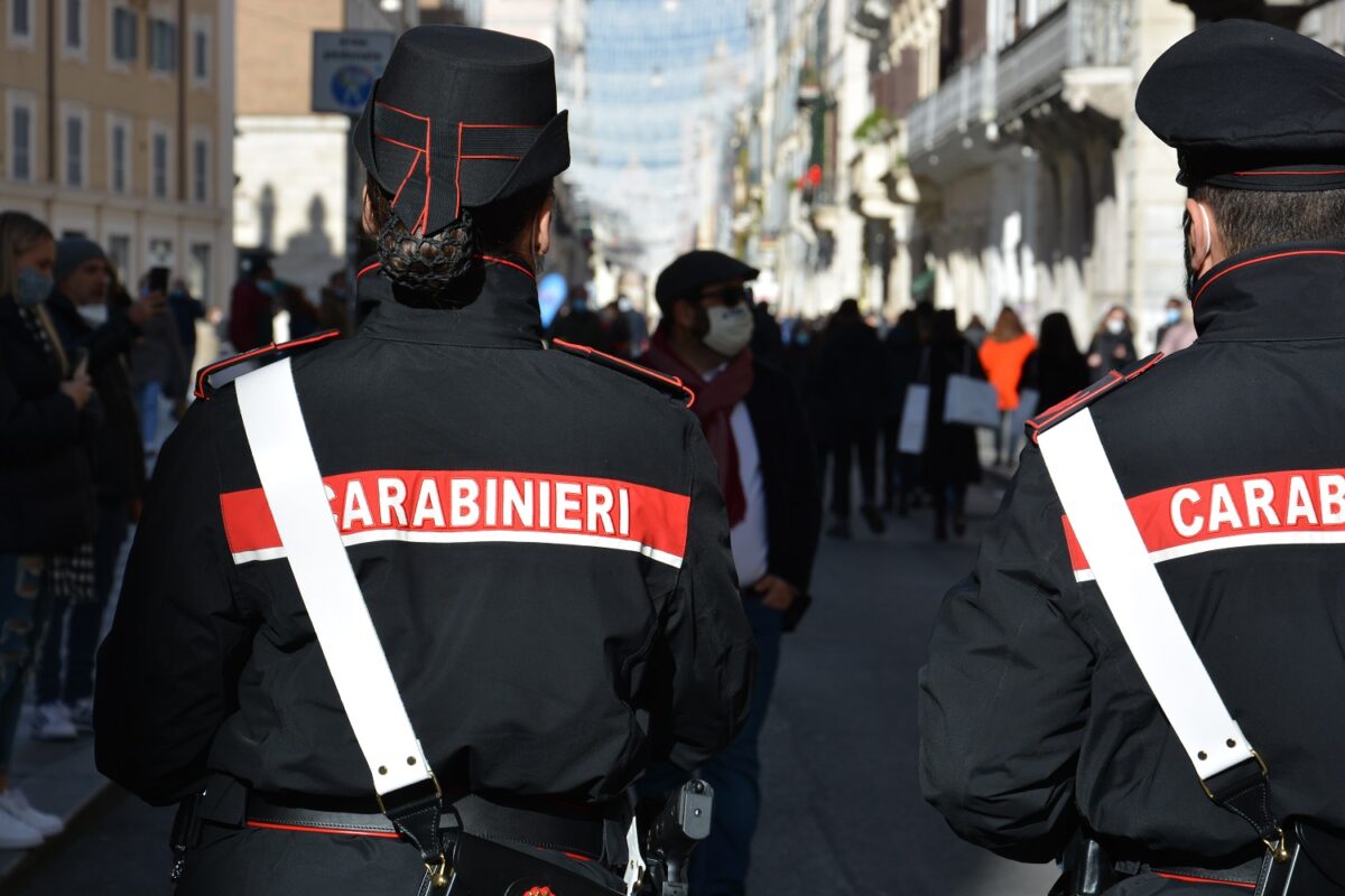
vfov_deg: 13.0
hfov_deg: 19.5
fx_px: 3923
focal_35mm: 105
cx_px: 672
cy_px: 448
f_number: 8
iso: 100
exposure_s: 1/250
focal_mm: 70
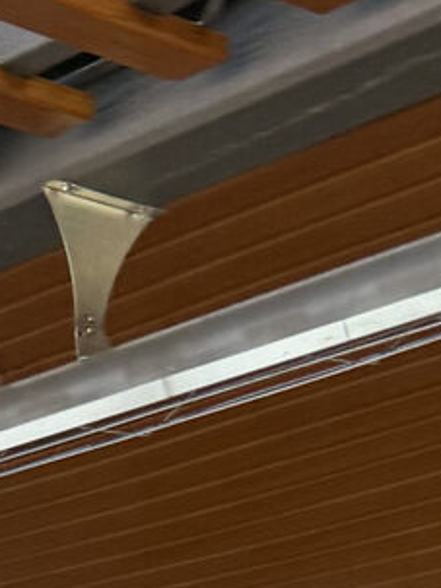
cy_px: 1301
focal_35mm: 169
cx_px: -198
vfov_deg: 10.4
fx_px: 2873
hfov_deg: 8.6
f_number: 1.78
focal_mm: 6.76
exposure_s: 1/121
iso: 125
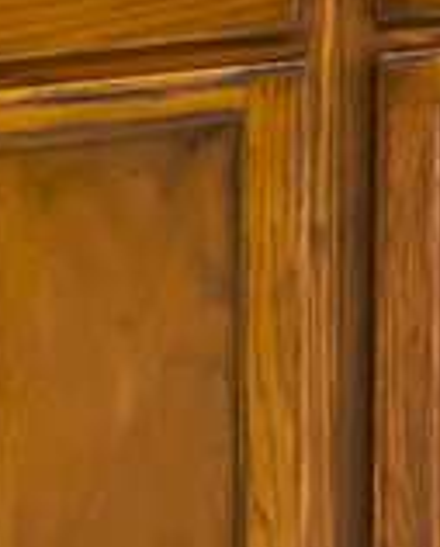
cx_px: 1488
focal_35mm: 146
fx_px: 2377
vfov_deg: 11.6
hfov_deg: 8.3
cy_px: -587
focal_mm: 11
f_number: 8
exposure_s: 1/1.67
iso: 200
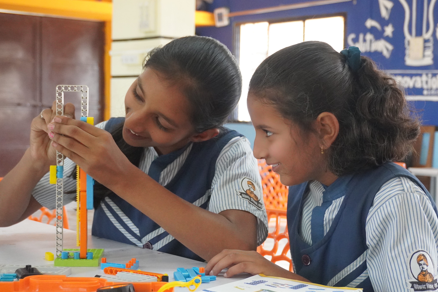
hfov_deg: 30.9
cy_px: 155
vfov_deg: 20.9
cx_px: 235
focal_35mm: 65
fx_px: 791
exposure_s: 1/160
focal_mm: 36
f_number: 5.6
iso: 5000
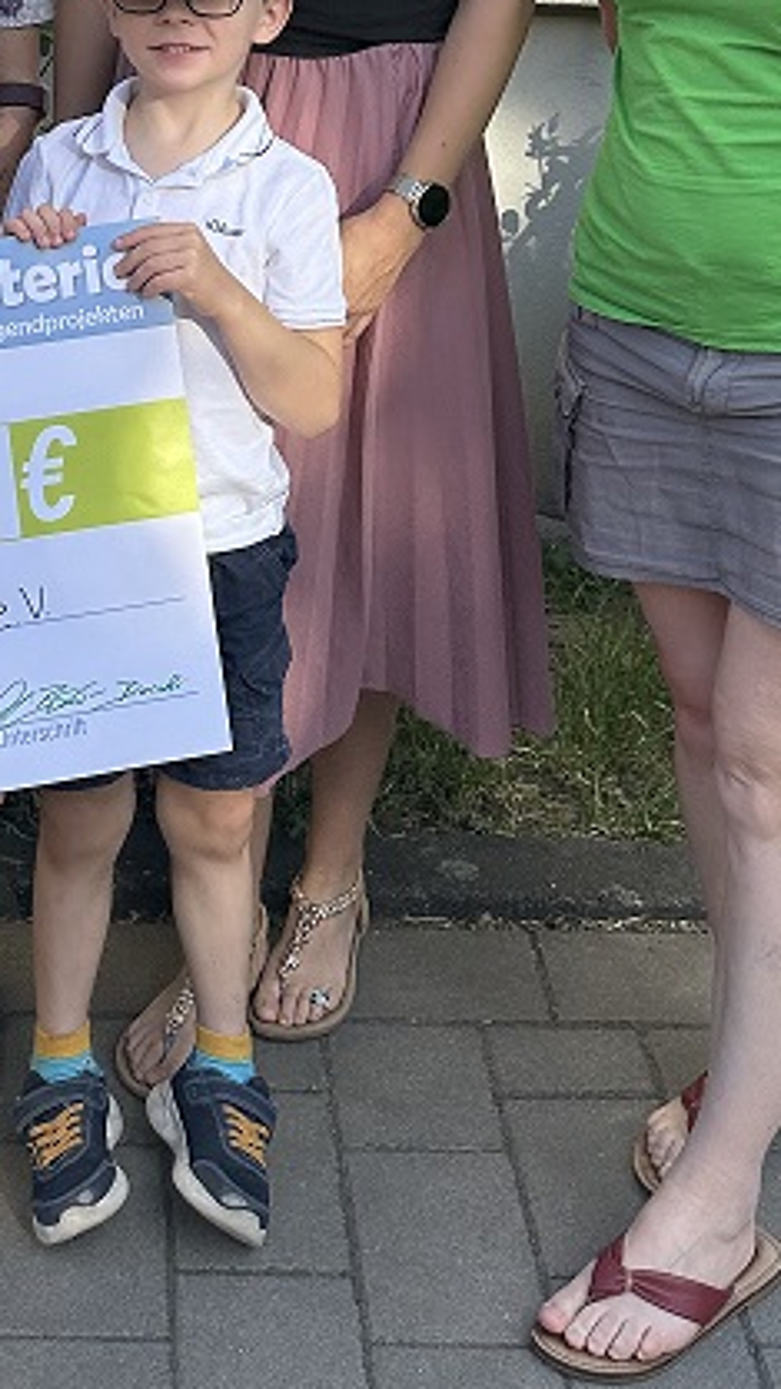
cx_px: 123
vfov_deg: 29.7
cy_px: -173
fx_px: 2320
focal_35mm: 63
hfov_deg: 18.9
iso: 80
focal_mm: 6.86
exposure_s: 1/2110
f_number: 1.78
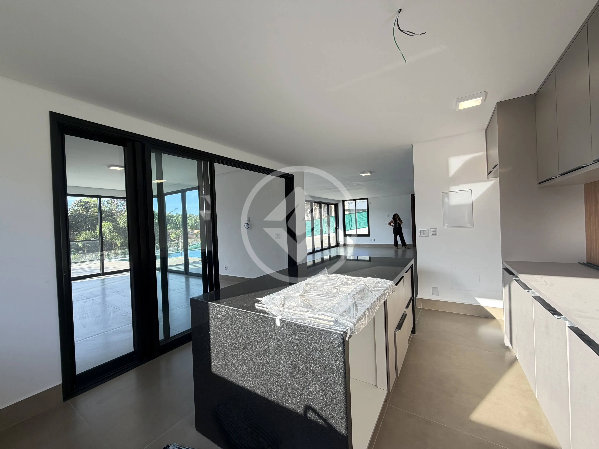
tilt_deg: +1.9
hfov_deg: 102.1
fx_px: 242
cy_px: 224
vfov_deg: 85.7
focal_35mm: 14
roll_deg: +3.2
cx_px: 300
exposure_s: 1/146
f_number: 2.2
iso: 40
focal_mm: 2.22
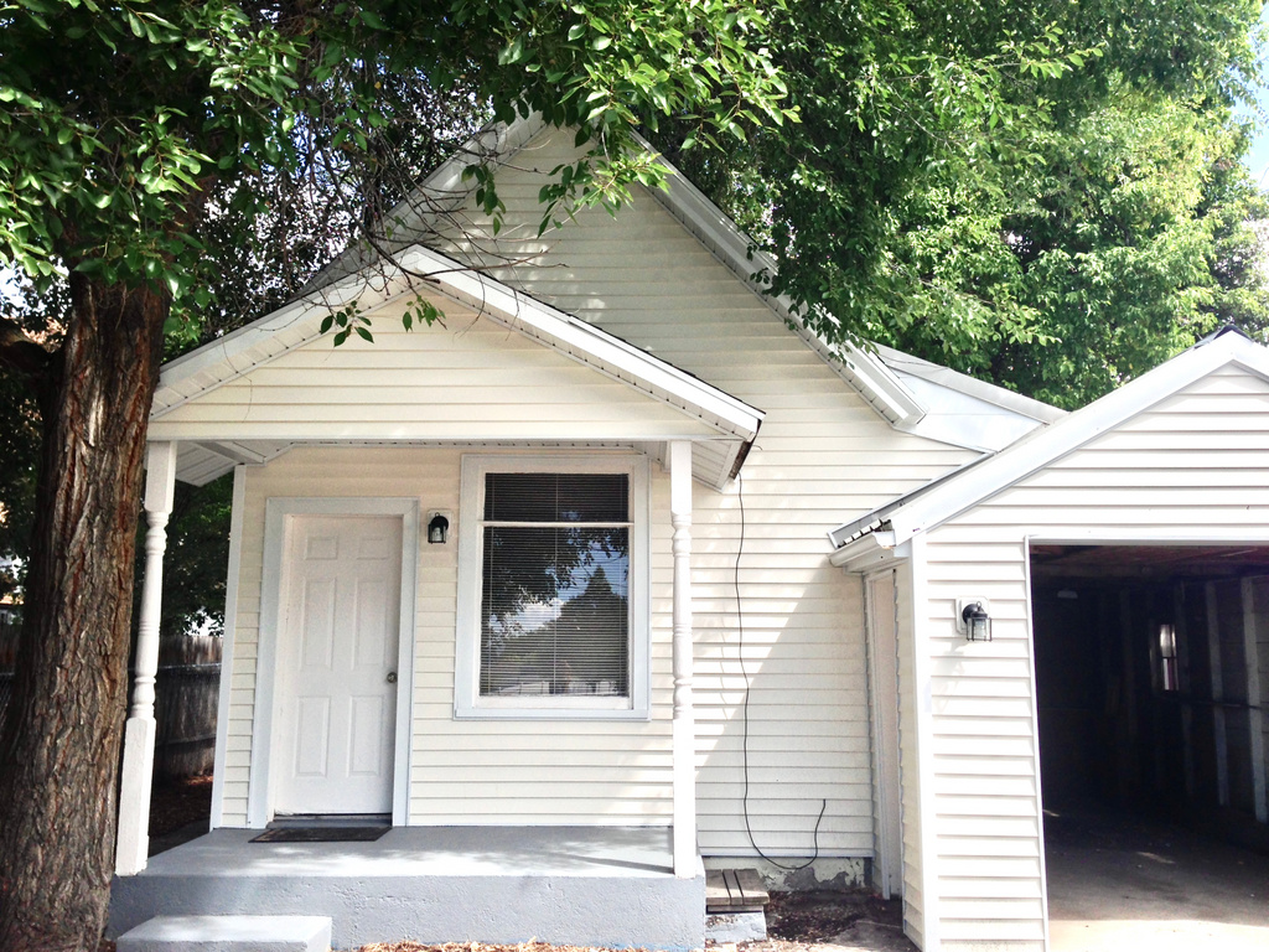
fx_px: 1210
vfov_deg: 42.9
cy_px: 476
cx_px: 634
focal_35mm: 33
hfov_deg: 55.4
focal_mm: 4.12
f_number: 2.4
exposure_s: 1/1004
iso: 50
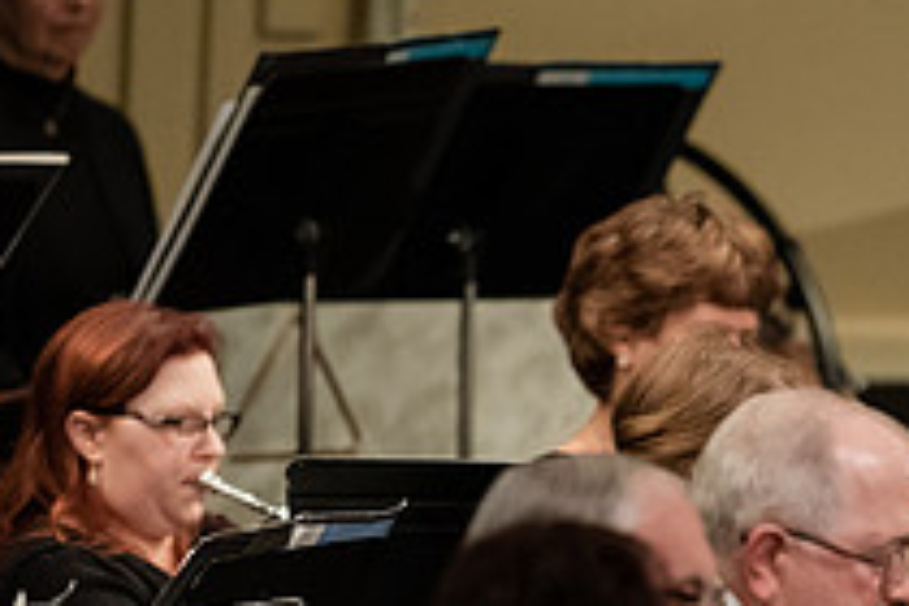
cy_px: 708
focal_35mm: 829
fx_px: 20931
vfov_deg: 1.7
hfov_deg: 2.5
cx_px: 1017
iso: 4000
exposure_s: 1/320
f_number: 3.5
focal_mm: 300
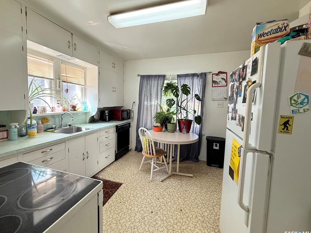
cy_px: 111
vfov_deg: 81.7
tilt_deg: -2.8
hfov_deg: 98.1
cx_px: 150
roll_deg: -1.1
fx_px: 135
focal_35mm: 15
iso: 200
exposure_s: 1/120
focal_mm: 2.22
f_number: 2.2
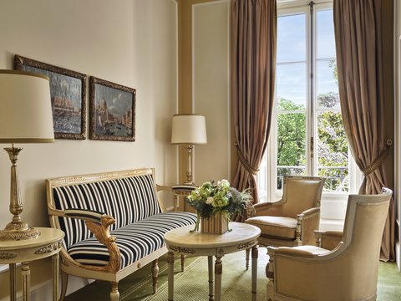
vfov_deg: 42.9
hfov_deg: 55.4
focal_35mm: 33
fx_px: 382
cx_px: 200
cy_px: 150
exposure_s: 1/1.3
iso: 400
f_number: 16
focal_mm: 41.8
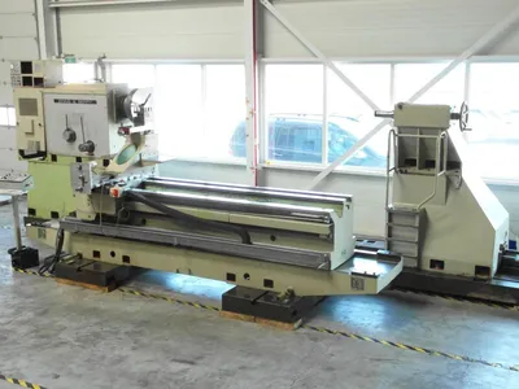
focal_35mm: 42
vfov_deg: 34.3
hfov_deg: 44.8
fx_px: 630
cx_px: 260
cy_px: 194
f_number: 3.2
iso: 400
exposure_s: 1/45
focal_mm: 7.5
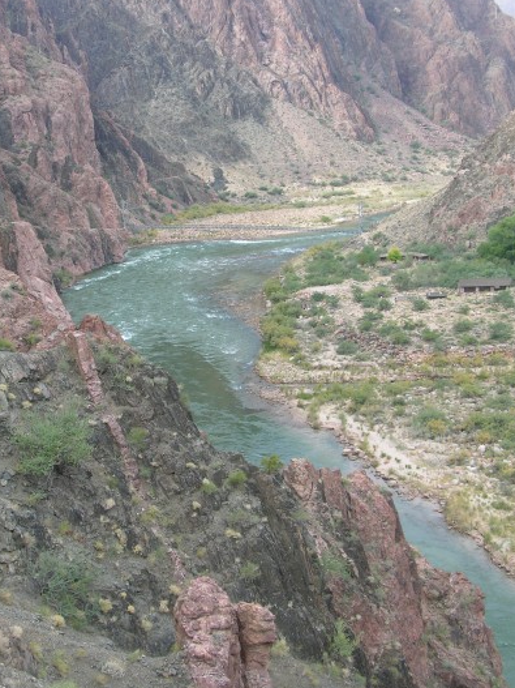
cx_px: 197
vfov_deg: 37.5
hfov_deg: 28.5
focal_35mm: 51
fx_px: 1012
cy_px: 321
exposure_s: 1/85.7
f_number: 4
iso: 50
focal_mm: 8.9
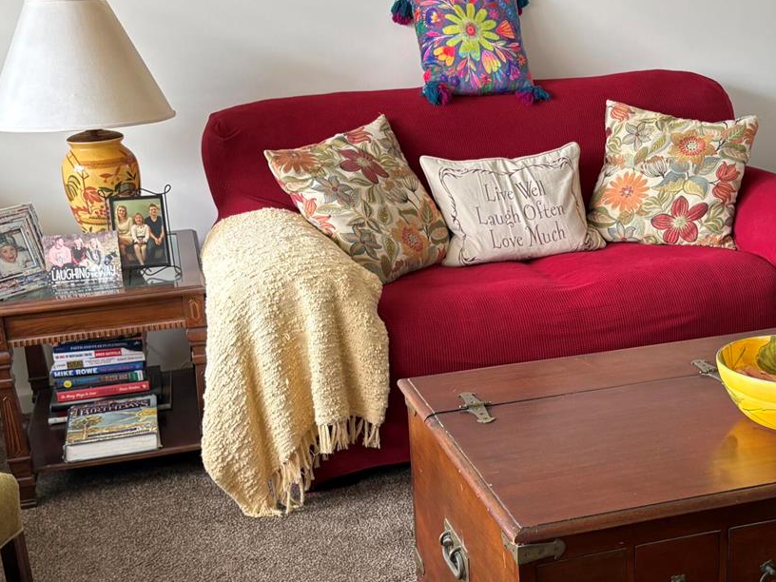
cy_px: 355
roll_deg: +1.6
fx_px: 1143
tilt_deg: -19.8
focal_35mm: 51
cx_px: 515
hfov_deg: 37.1
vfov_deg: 28.5
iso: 100
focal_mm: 5.96
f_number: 1.6
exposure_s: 1/60
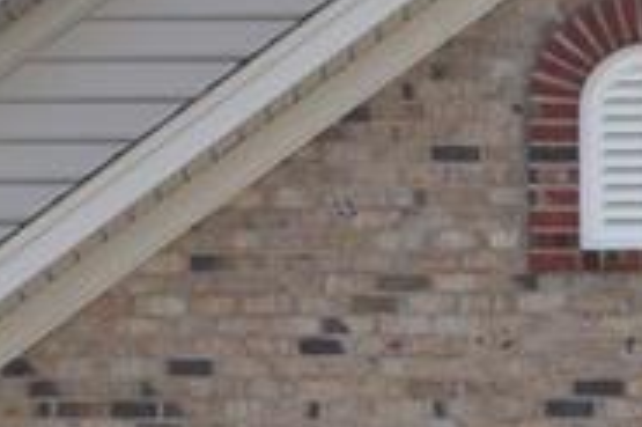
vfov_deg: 5.5
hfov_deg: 8.2
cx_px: -87
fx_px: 4436
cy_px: 483
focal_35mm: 249
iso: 400
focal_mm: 30
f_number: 10
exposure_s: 1/320
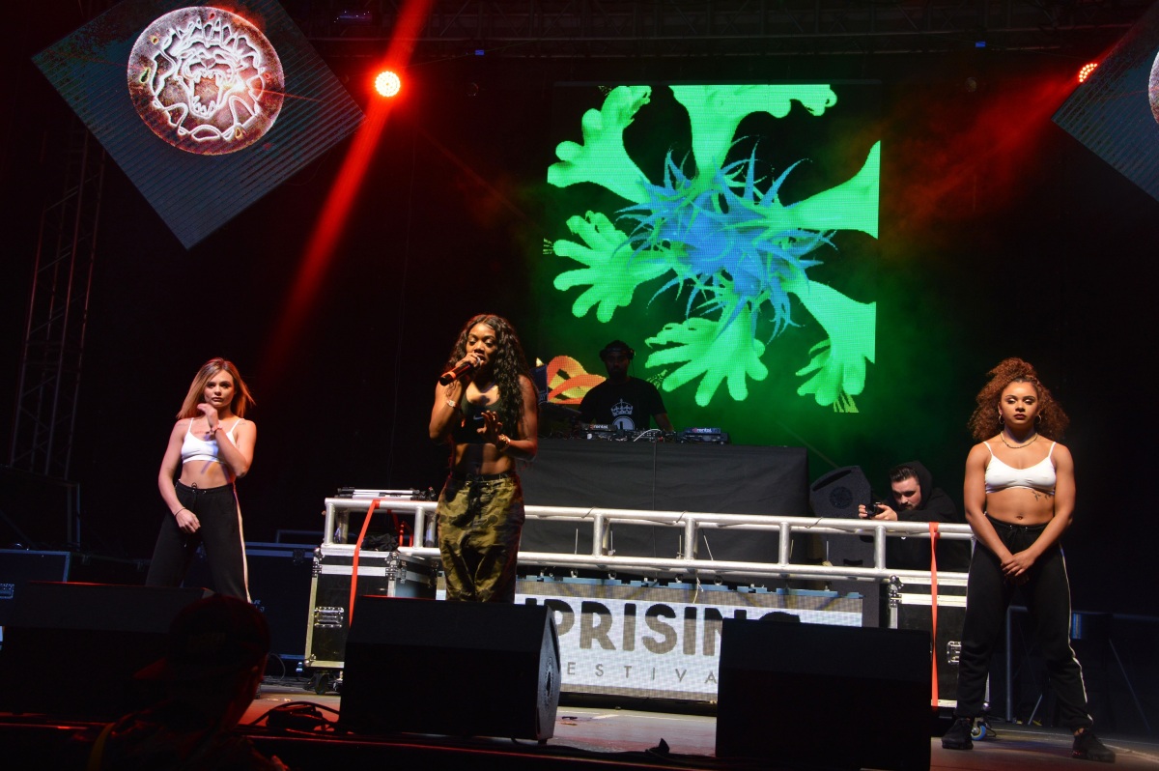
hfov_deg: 43.6
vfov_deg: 29.8
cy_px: 386
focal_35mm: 45
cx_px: 580
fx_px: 1448
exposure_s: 1/125
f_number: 5.6
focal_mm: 30
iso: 400
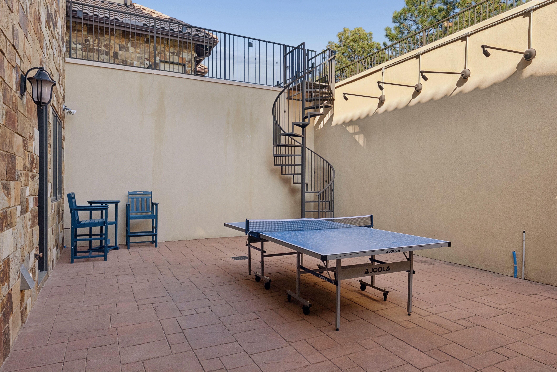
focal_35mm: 23
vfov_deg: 55.2
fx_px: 356
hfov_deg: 76.1
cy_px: 186
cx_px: 278
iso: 800
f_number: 9
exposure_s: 1/250
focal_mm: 23
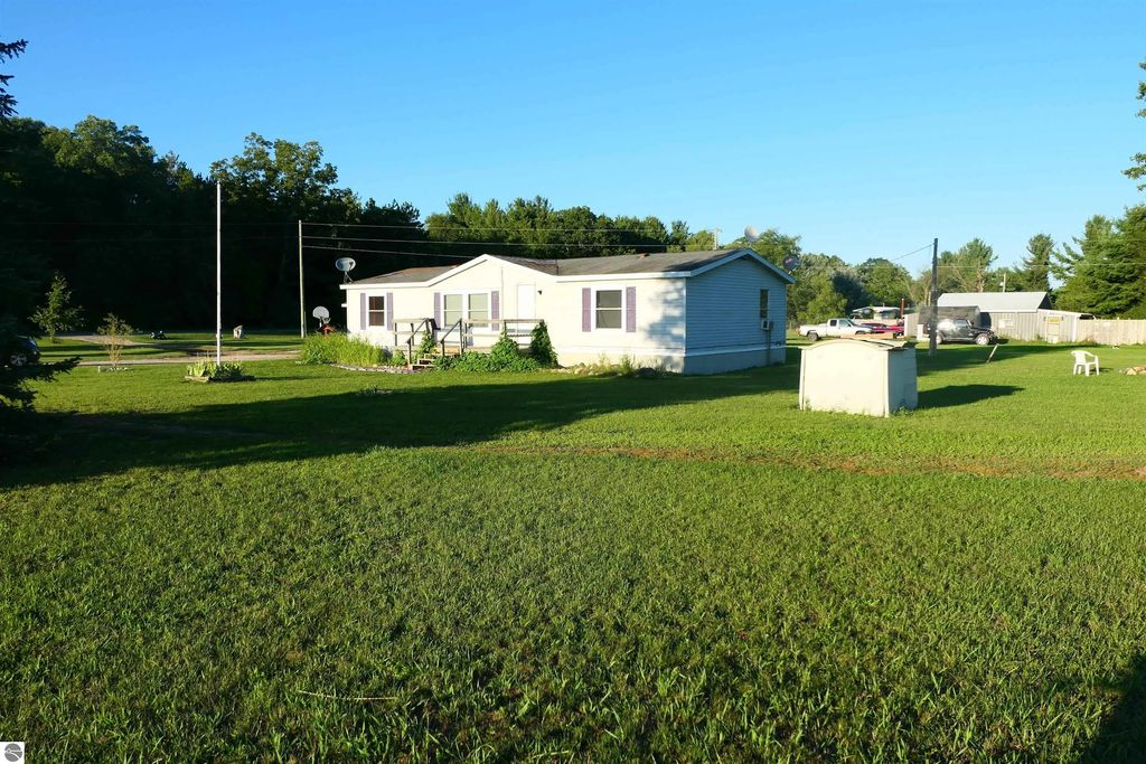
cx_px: 573
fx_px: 764
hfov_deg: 73.7
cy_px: 382
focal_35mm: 24
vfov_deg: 53.1
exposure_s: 1/500
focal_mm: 8.8
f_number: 4.5
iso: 125
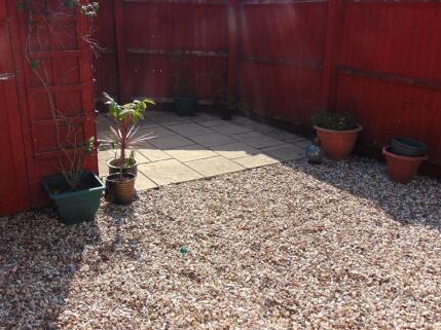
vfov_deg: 41.7
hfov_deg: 53.9
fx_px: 433
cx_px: 200
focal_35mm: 34
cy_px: 163
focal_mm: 4.5
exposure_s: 1/200
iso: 80
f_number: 7.7
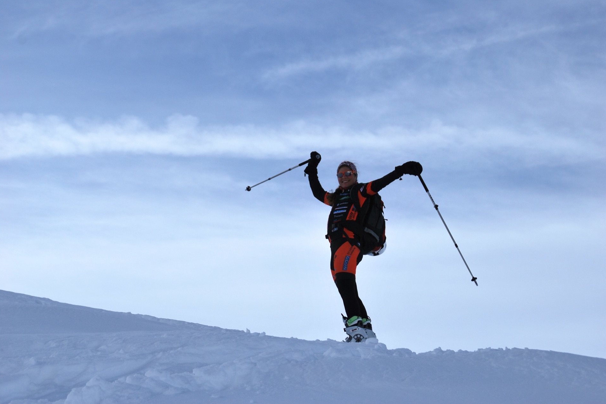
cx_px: 304
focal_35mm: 91
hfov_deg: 22.4
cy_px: 204
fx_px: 1532
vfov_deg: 15.0
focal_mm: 60
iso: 100
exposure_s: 1/800
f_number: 7.1
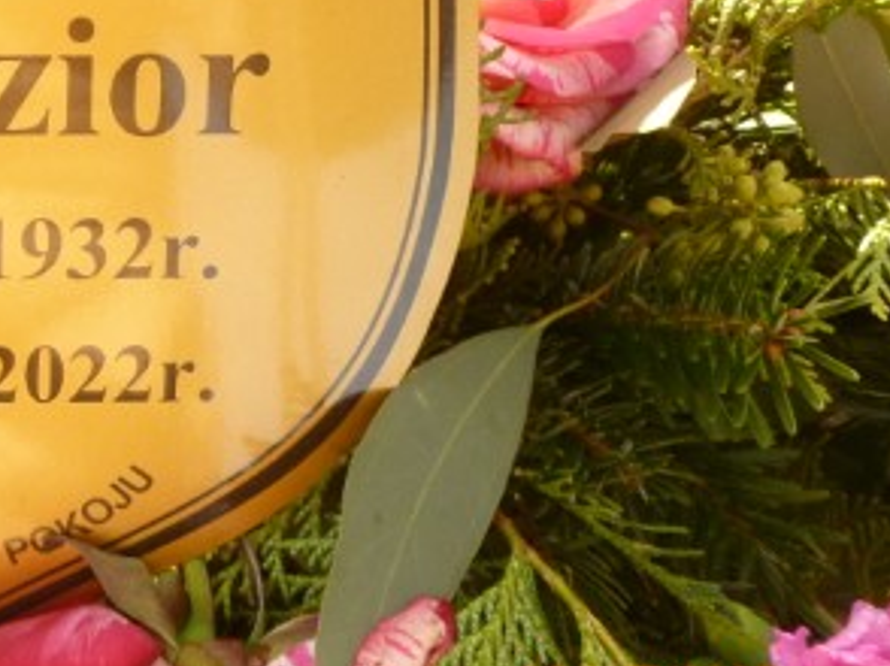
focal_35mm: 61
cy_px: 103
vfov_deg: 23.5
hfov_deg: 29.0
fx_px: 1567
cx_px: -67
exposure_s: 1/200
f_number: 3.3
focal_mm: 5
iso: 200
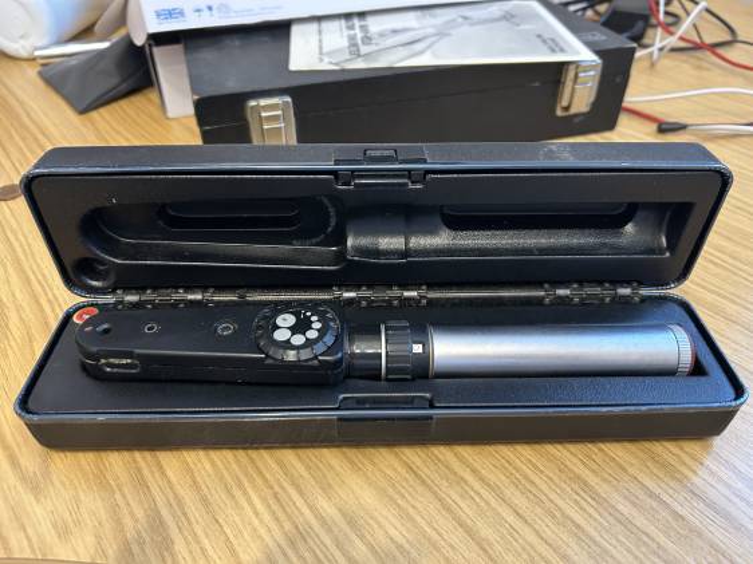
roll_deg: +0.4
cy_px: 282
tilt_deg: -40.5
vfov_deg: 53.0
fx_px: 565
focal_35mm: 26
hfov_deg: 67.3
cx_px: 376
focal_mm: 5.7
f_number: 1.5
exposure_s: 1/50
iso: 320
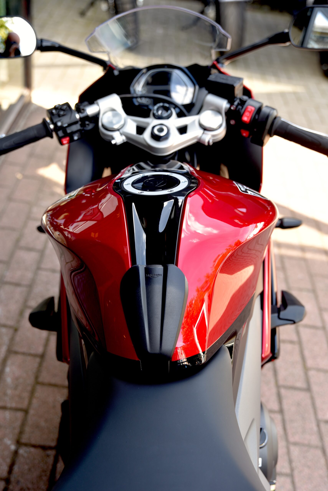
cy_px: 246
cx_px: 164
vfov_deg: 42.7
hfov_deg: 29.3
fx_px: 628
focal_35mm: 46
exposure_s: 1/60
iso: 100
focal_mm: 46
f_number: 4
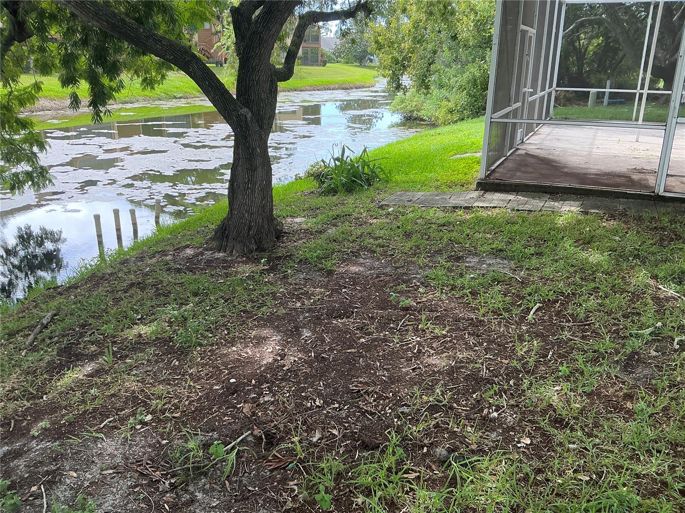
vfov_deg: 49.7
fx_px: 554
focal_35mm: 28
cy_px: 256
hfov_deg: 63.4
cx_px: 342
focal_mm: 3
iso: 32
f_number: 1.8
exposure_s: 1/147
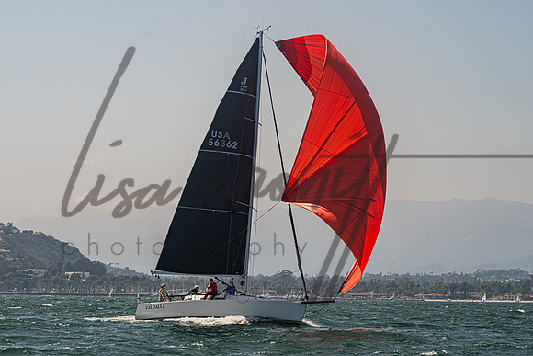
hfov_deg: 12.6
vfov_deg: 8.4
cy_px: 169
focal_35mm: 163
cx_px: 255
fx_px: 2409
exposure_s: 1/2500
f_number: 8
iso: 400
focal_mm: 120
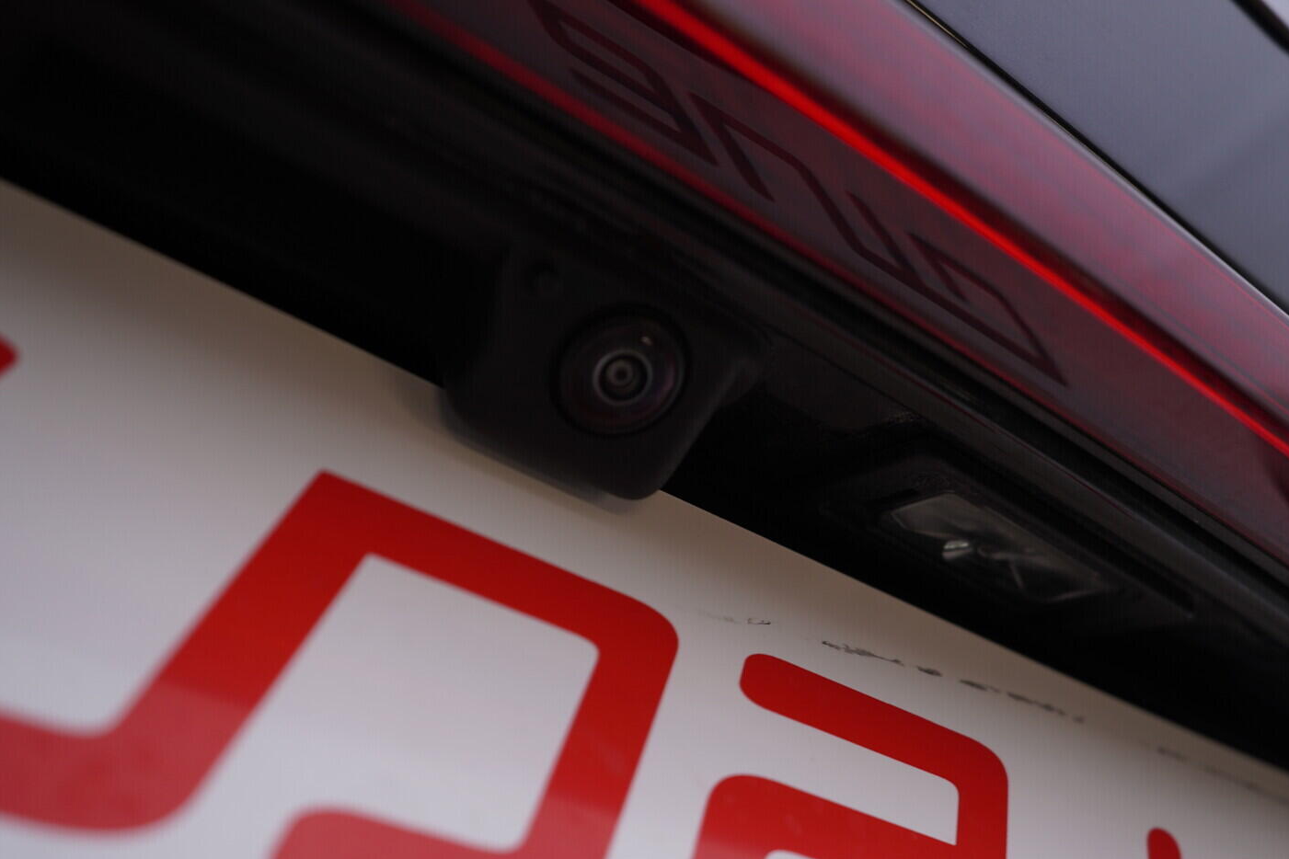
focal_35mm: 37
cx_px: 661
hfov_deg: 51.9
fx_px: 1325
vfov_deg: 35.9
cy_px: 419
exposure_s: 1/80
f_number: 4
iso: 125
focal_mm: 24
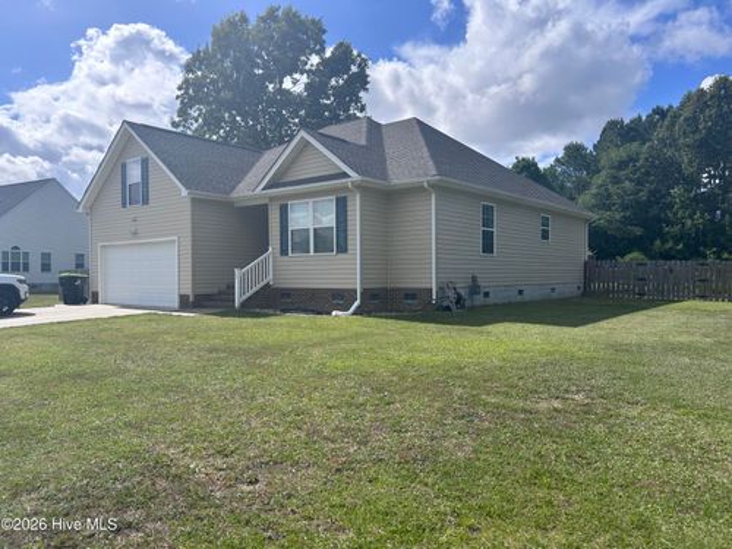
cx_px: 366
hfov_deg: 67.3
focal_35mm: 26
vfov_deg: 53.1
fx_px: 550
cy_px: 274
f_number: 1.5
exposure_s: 1/5587
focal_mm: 5.7
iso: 50
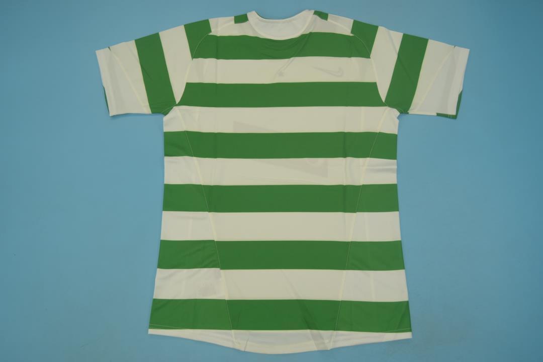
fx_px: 452
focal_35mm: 30
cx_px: 272
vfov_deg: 43.6
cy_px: 181
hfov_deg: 61.9
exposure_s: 1/200
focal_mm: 20
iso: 200
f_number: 4.5
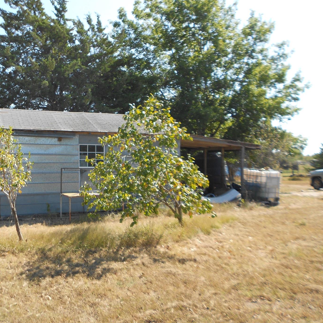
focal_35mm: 34
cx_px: 102
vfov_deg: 48.4
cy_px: 155
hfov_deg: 47.5
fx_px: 359
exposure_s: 1/400
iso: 80
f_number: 3.2
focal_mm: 4.6
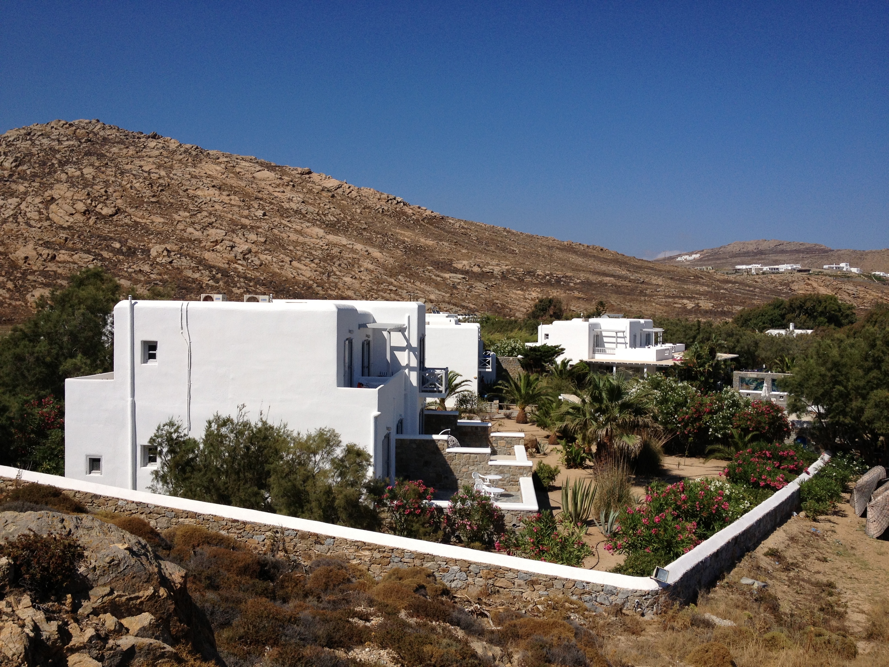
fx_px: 899
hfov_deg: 52.6
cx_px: 444
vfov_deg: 40.7
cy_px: 334
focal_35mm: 35
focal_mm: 4.28
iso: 50
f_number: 2.4
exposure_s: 1/3690
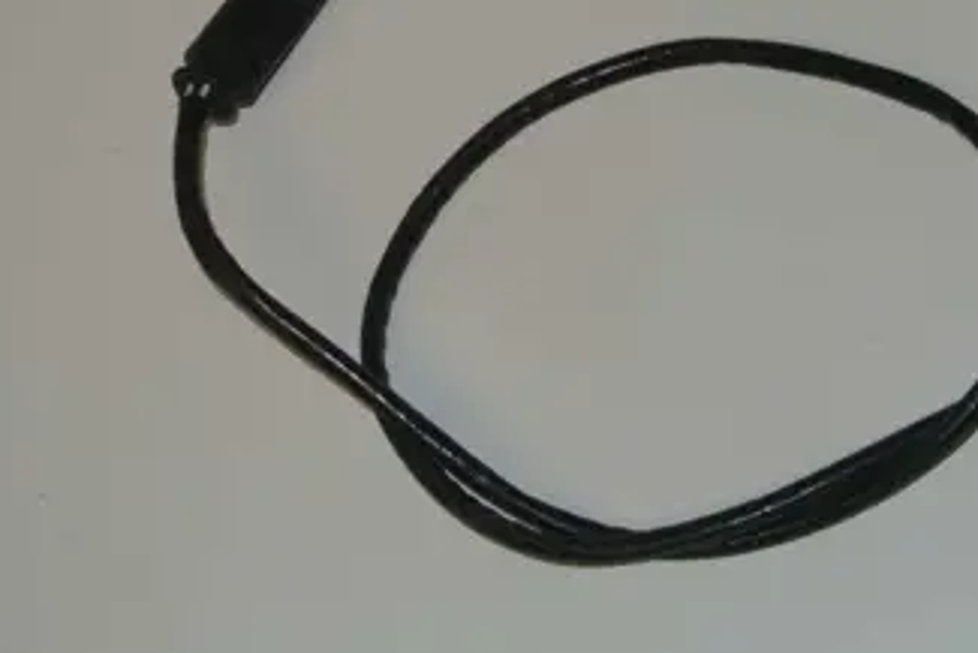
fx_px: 2745
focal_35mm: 101
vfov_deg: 13.5
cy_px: 132
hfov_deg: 20.1
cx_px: 725
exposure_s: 1/60
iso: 200
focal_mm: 22.7
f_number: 5
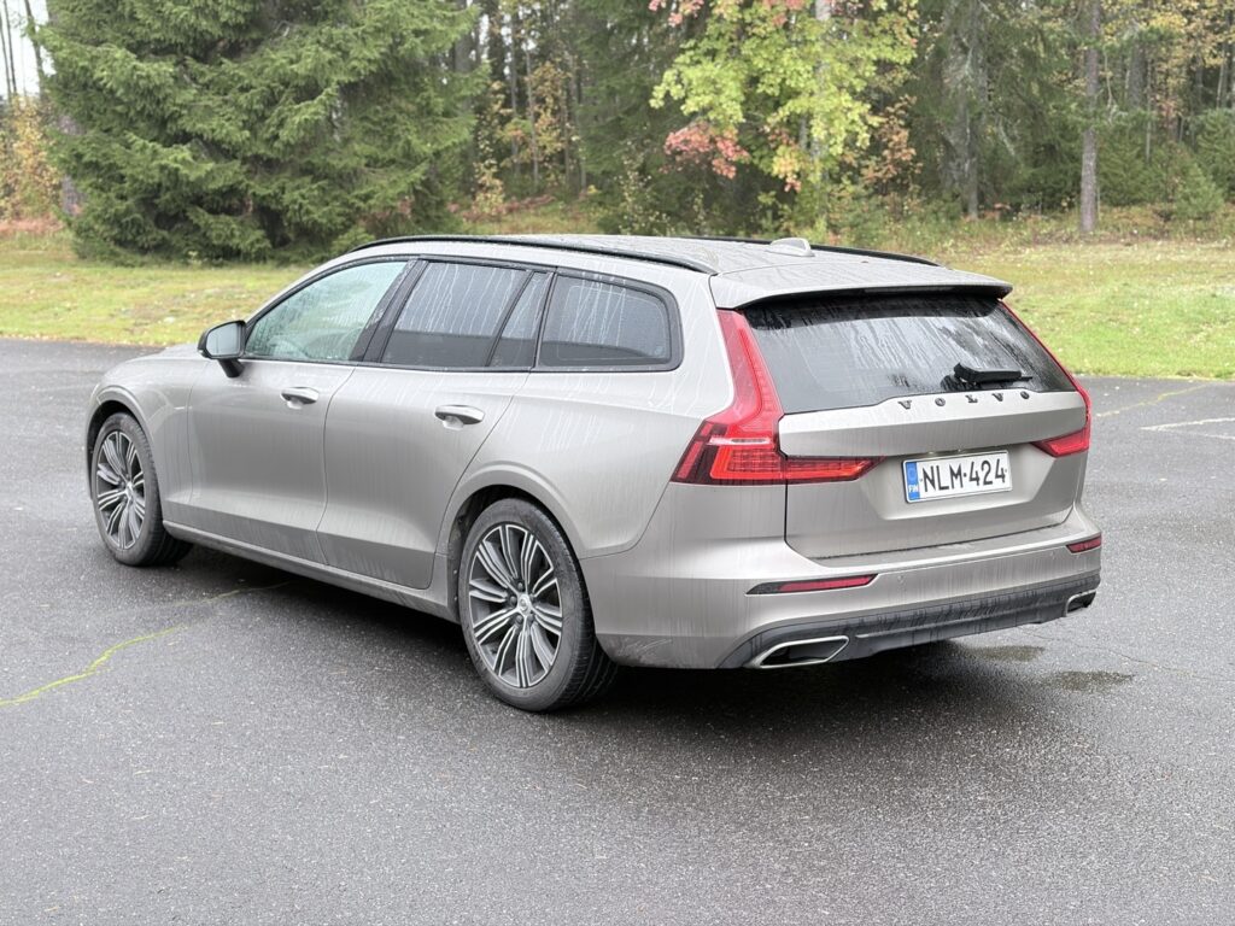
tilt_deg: -10.2
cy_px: 463
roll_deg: +1.6
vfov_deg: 28.0
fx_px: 1855
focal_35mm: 52
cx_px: 618
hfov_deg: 36.8
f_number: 1.6
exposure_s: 1/60
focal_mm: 5.96
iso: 50
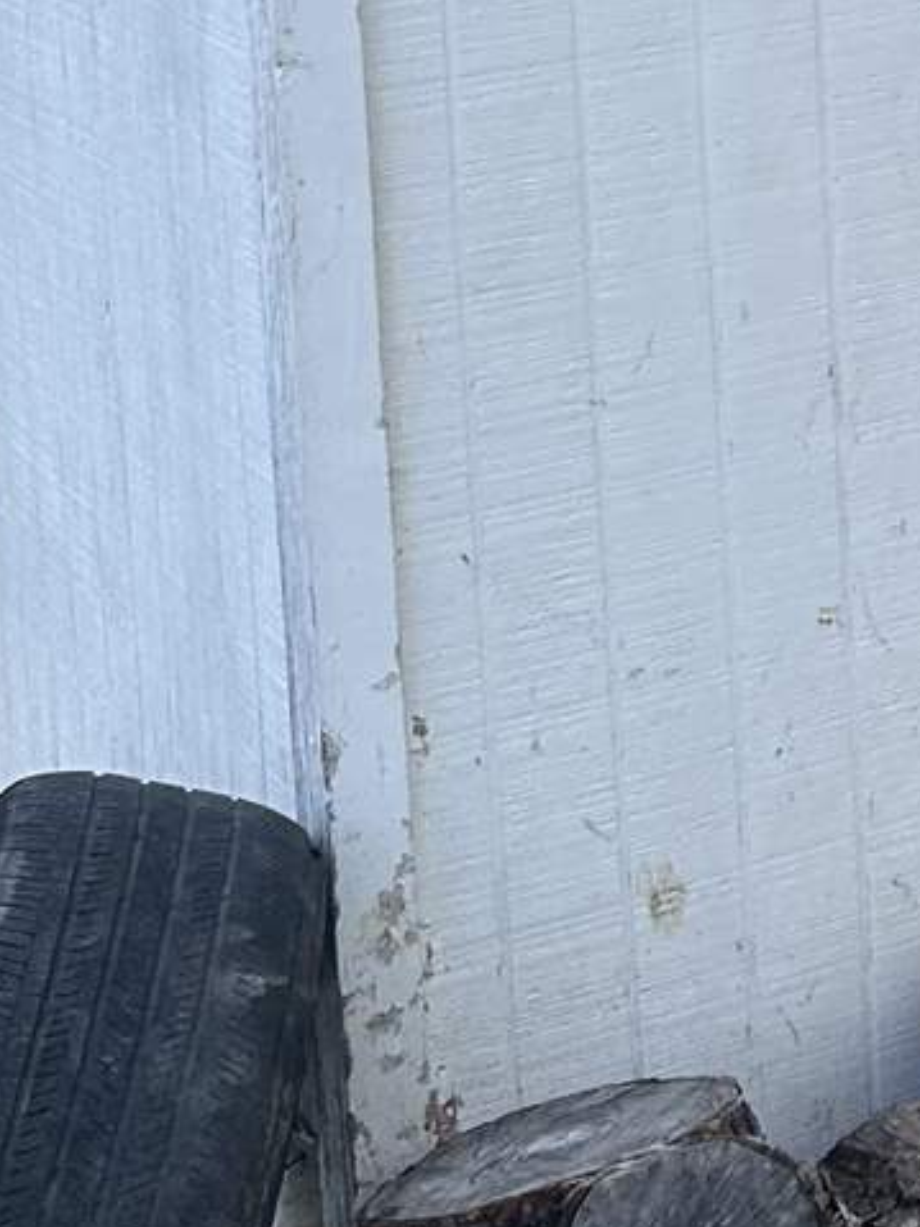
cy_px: -377
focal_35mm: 125
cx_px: 1819
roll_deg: +1.3
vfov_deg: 15.0
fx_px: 4432
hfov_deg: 10.8
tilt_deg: -7.8
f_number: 1.5
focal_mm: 5.7
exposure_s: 1/1089
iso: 50
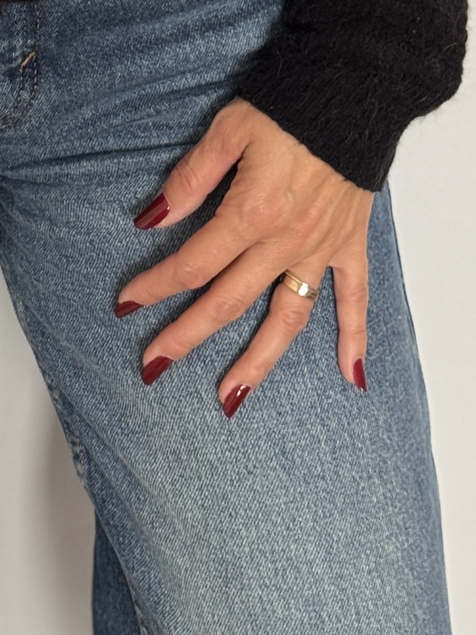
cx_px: -32
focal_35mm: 146
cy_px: -215
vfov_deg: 13.0
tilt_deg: -20.1
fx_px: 2678
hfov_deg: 10.1
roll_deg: -1.4
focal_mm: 6.76
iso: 64
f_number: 1.78
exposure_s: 1/121
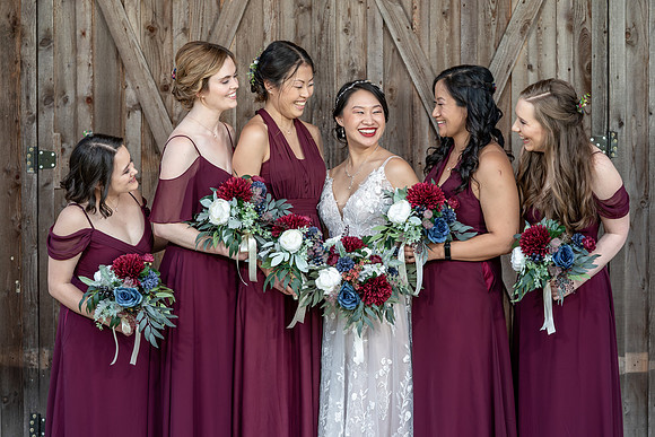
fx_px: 1819
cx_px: 324
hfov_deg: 20.4
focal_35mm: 100
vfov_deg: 13.7
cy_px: 218
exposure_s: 1/200
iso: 250
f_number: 4
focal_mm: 98
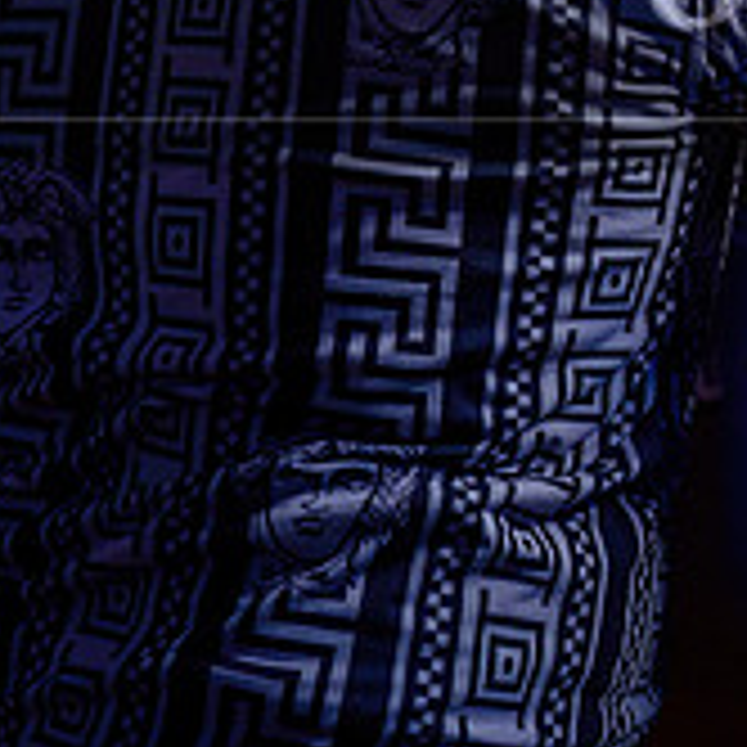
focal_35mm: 95
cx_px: 670
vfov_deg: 17.7
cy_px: -61
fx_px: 2319
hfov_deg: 18.0
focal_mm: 32
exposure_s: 1/80
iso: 800
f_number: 3.2
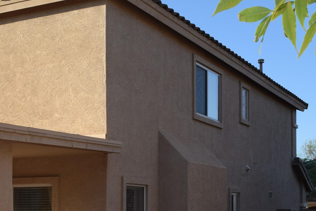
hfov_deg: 27.9
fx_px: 623
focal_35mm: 71
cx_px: 62
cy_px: 218
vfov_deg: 18.6
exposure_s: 1/200
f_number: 7.1
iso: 100
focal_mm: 18
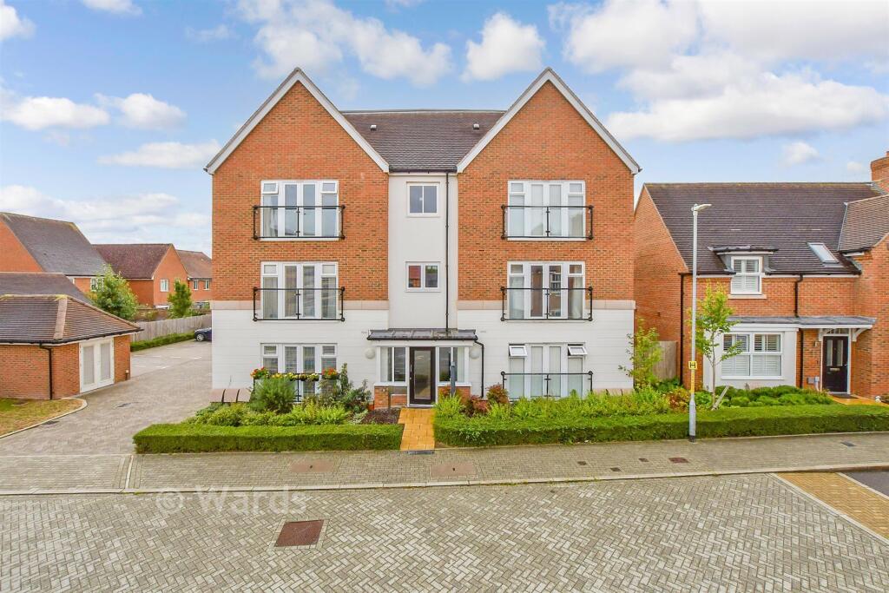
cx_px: 444
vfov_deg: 77.3
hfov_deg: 100.4
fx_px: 370
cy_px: 296
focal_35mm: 15
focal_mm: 10
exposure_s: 1/2500
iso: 400
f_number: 8
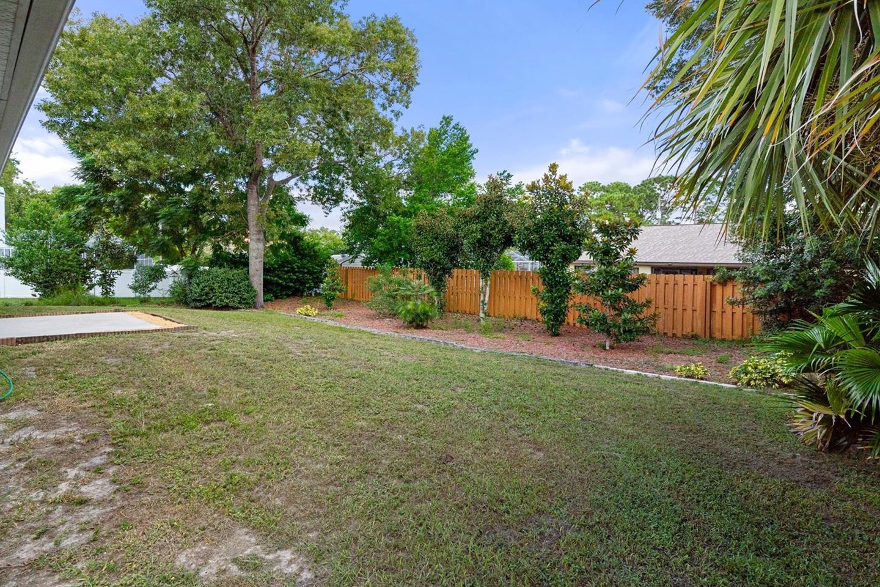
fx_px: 489
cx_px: 424
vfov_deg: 61.9
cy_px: 273
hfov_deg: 83.9
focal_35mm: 20
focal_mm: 18
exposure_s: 1/320
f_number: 8
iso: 400
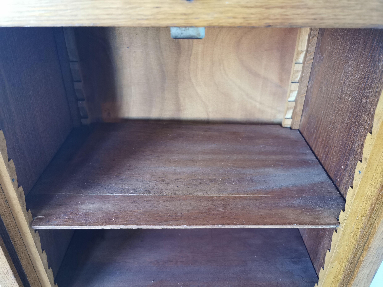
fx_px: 299
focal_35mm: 27
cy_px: 144
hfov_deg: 65.3
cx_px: 192
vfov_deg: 51.4
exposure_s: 1/33.3
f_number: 1.6
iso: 400
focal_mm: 5.56
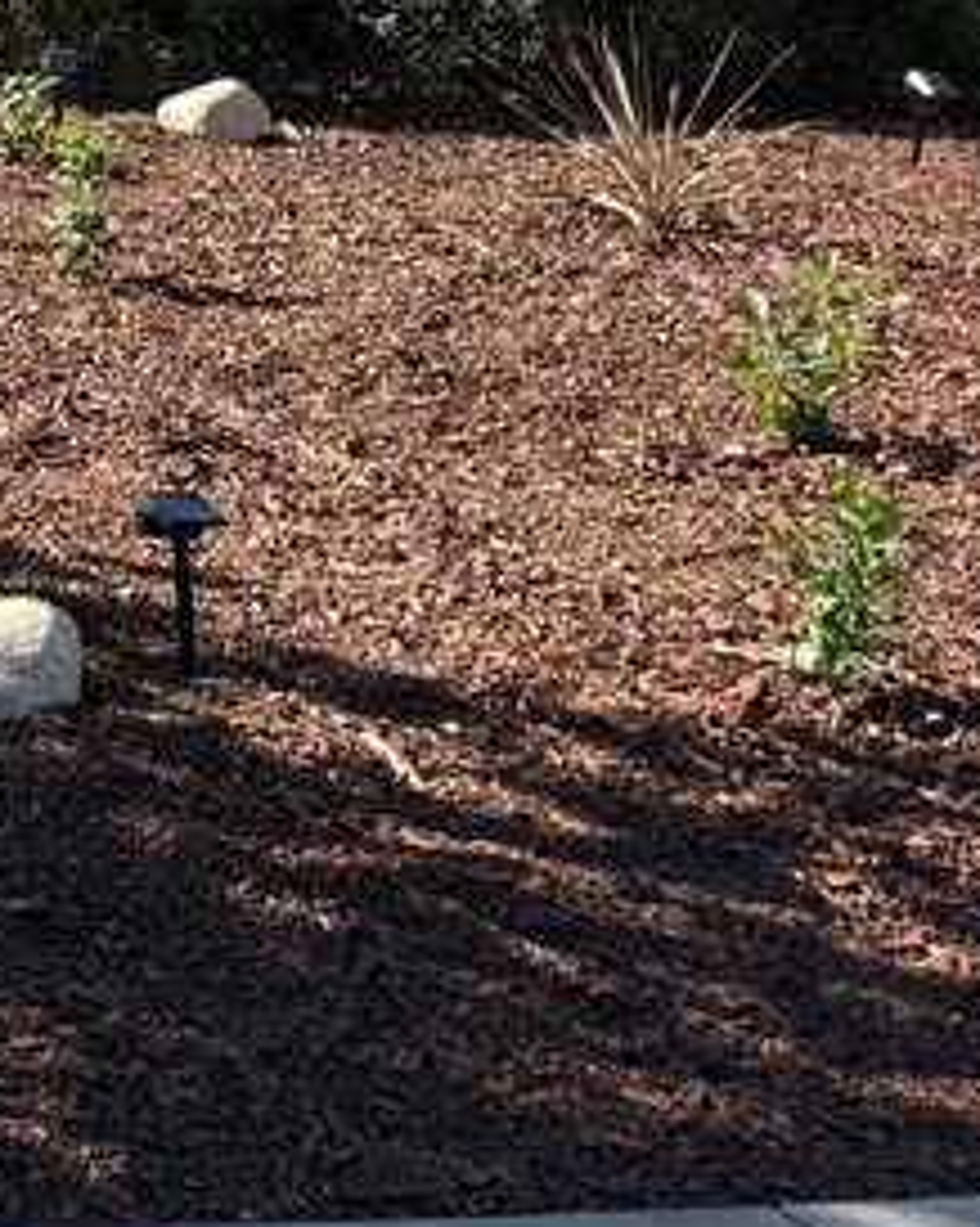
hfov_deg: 14.3
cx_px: -1038
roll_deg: +0.4
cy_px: -148
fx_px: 3194
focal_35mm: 88
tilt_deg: -0.6
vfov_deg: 20.6
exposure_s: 1/2370
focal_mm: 6.76
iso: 80
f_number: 1.78
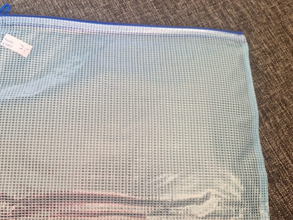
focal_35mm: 30
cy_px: 121
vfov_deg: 46.7
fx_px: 254
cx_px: 114
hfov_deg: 59.4
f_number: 1.8
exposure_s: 1/201
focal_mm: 5.4
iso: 50
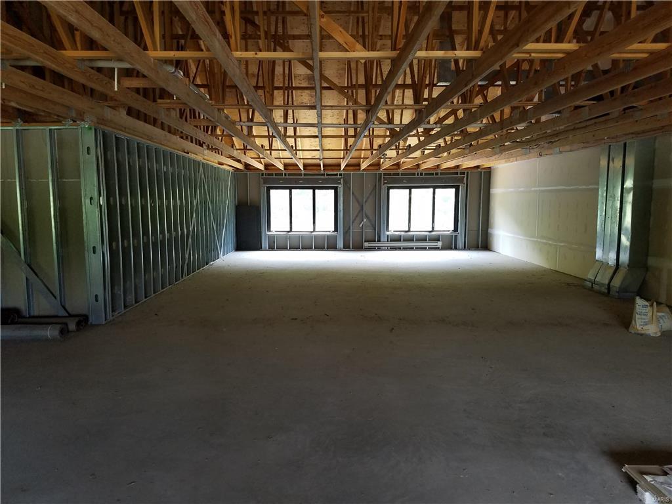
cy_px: 252
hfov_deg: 67.3
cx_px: 336
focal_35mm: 26
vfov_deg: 53.1
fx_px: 505
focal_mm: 4.2
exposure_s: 1/60
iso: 125
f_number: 1.7
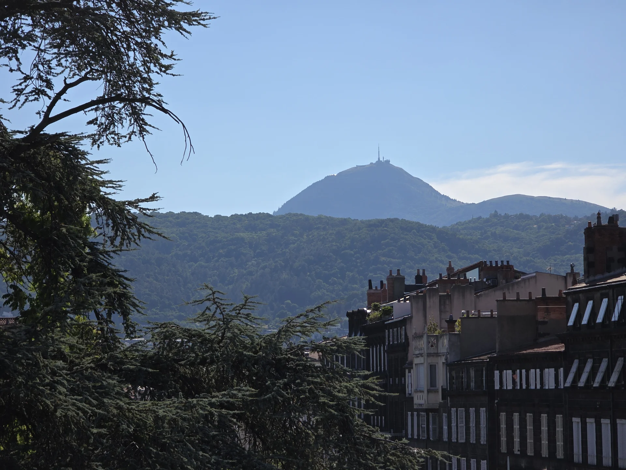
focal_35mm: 115
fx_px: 2080
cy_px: 235
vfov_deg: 12.9
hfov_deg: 17.1
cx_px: 313
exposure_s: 1/2228
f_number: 3.4
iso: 64
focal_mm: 18.6
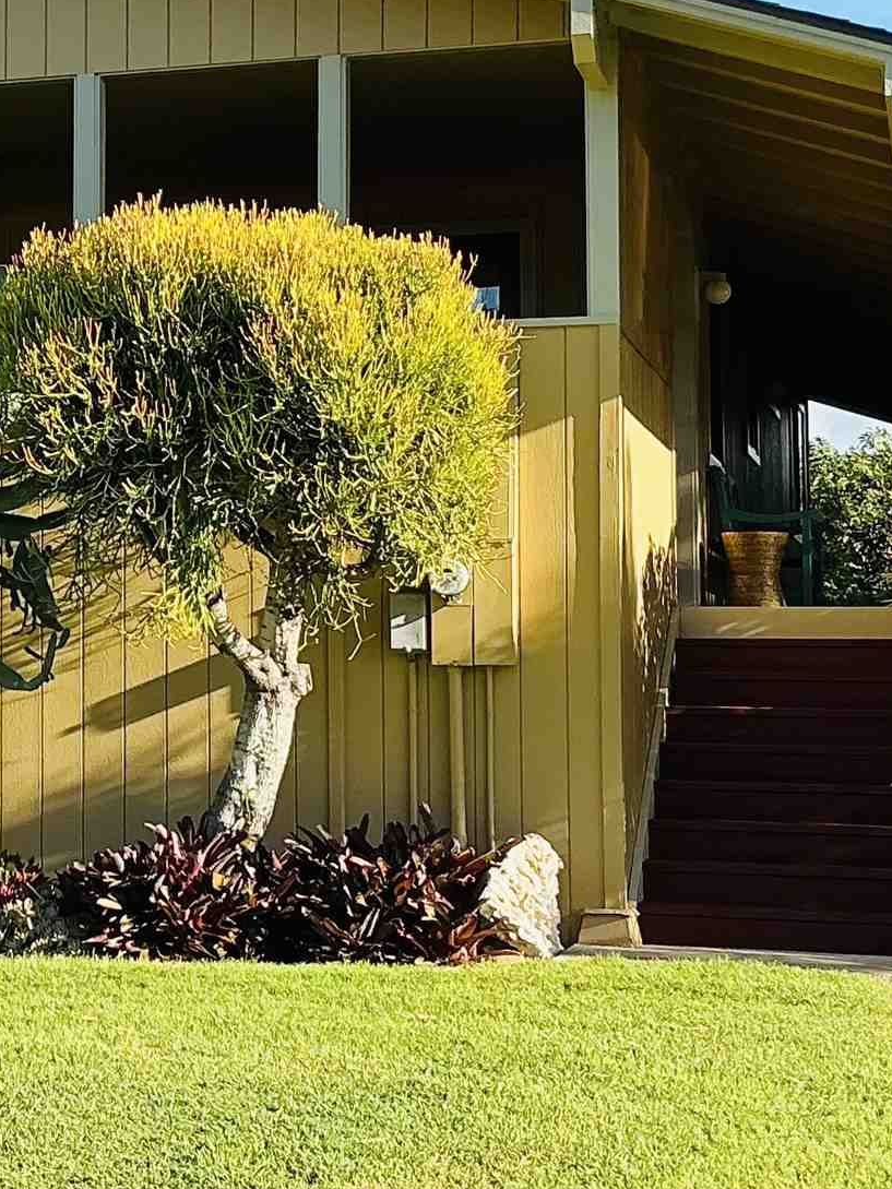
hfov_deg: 18.1
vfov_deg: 24.7
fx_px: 2714
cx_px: -39
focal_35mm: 79
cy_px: 483
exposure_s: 1/739
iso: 25
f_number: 1.8
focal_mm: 3
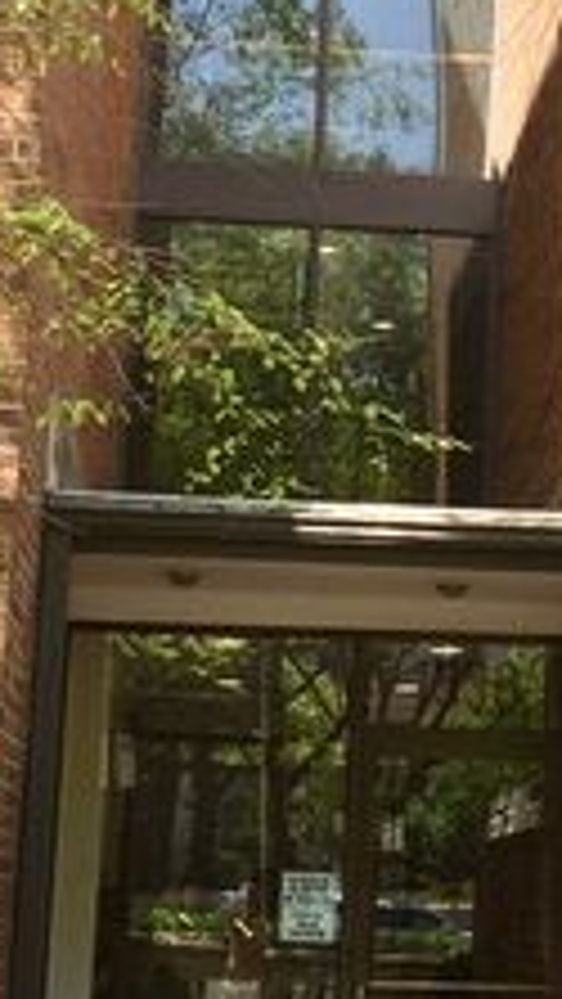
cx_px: 481
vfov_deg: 22.4
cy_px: 358
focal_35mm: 95
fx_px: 2515
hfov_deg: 12.7
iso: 32
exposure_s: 1/507
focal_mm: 4.15
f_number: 2.2
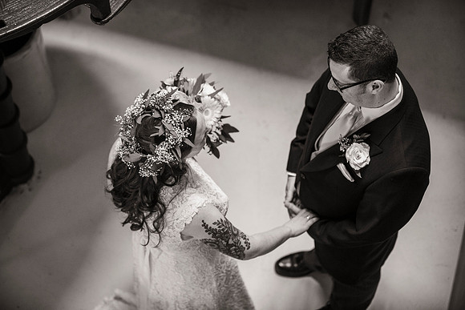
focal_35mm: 70
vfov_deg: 19.5
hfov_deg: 28.8
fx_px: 904
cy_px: 155
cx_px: 232
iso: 1600
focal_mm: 70
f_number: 2.8
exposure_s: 1/160
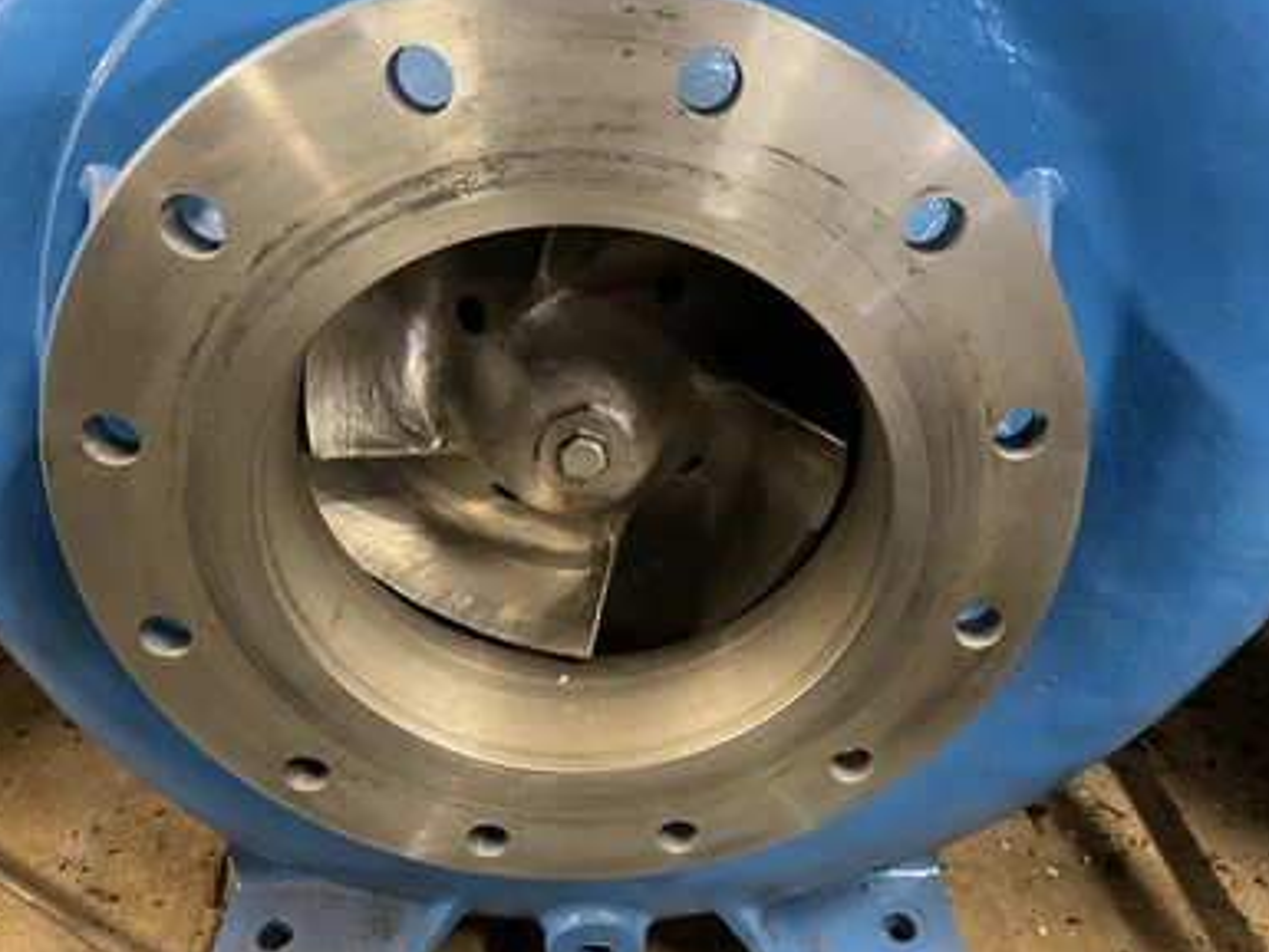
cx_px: 636
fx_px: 990
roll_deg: -3.1
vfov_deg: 51.4
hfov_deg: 65.3
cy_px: 481
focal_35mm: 27
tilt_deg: -30.5
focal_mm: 5.1
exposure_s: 1/30
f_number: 1.6
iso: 640
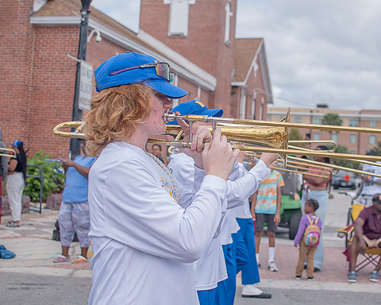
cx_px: 210
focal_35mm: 59
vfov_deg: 25.8
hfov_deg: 31.9
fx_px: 665
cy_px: 153
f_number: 4
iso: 100
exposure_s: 1/500
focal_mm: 35
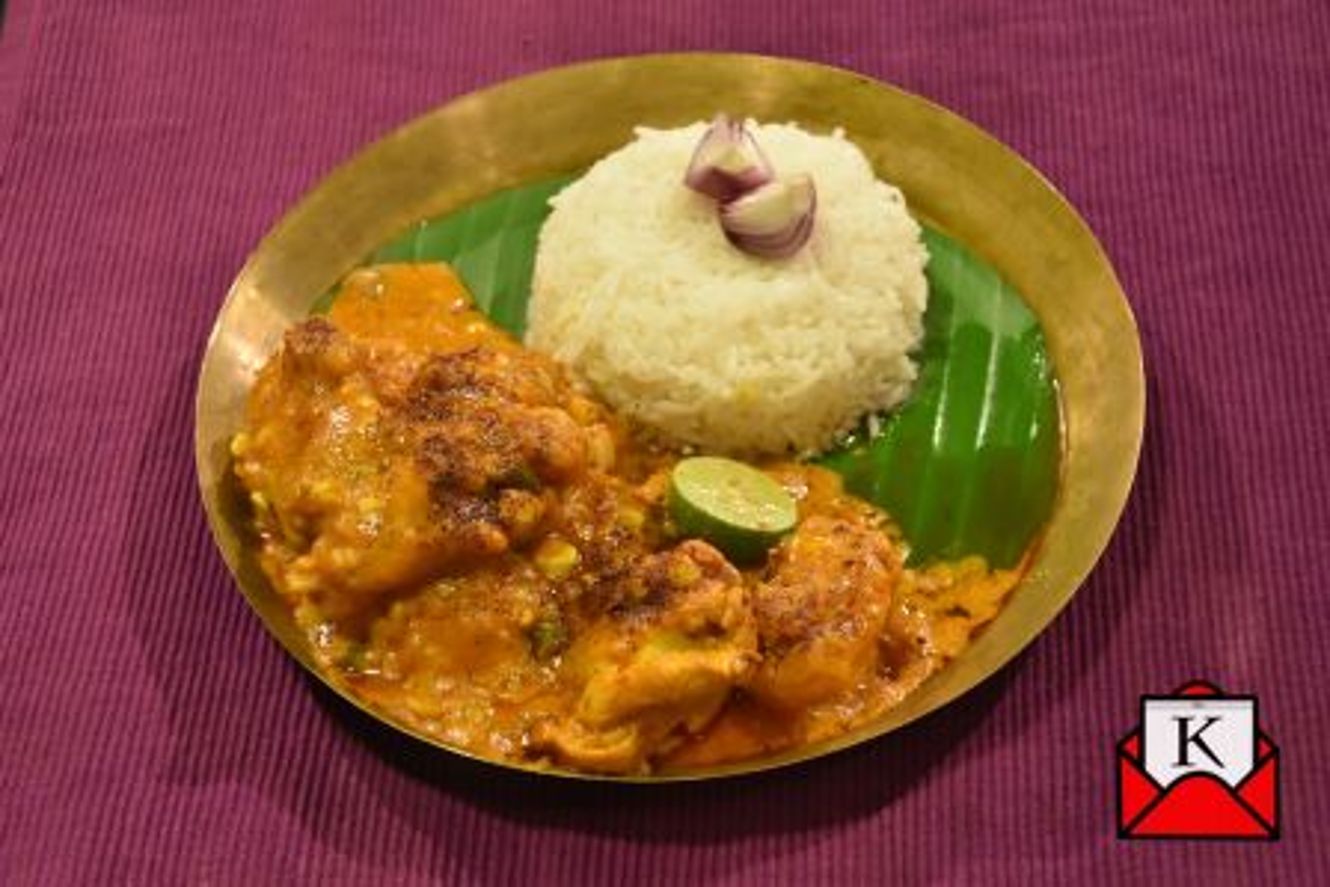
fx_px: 2772
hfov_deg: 27.0
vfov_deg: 18.2
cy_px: 444
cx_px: 665
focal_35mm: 75
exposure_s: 1/80
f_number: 5.6
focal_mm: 50
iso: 3200
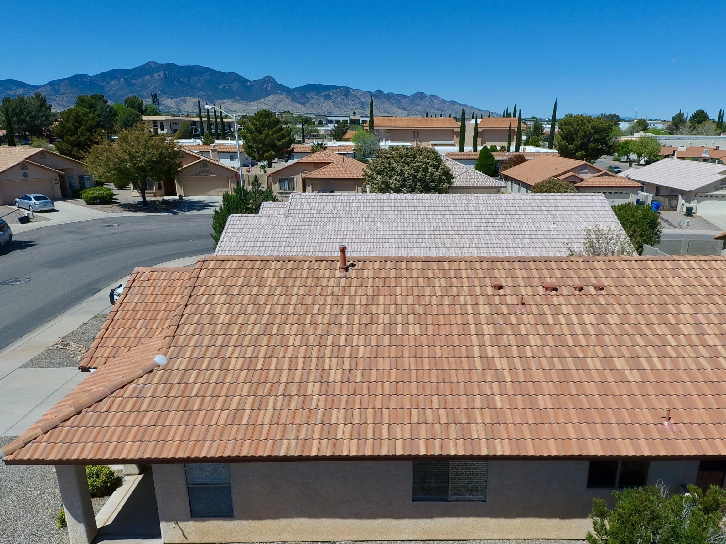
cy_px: 310
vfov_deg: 60.8
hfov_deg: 76.4
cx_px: 376
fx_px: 461
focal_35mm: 22
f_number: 2.8
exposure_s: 1/1894
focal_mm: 3.15
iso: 100
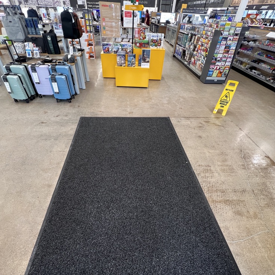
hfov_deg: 87.4
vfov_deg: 85.5
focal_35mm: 16
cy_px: 174
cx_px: 132
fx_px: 144
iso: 125
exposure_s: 1/60
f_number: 1.8
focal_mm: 1.57
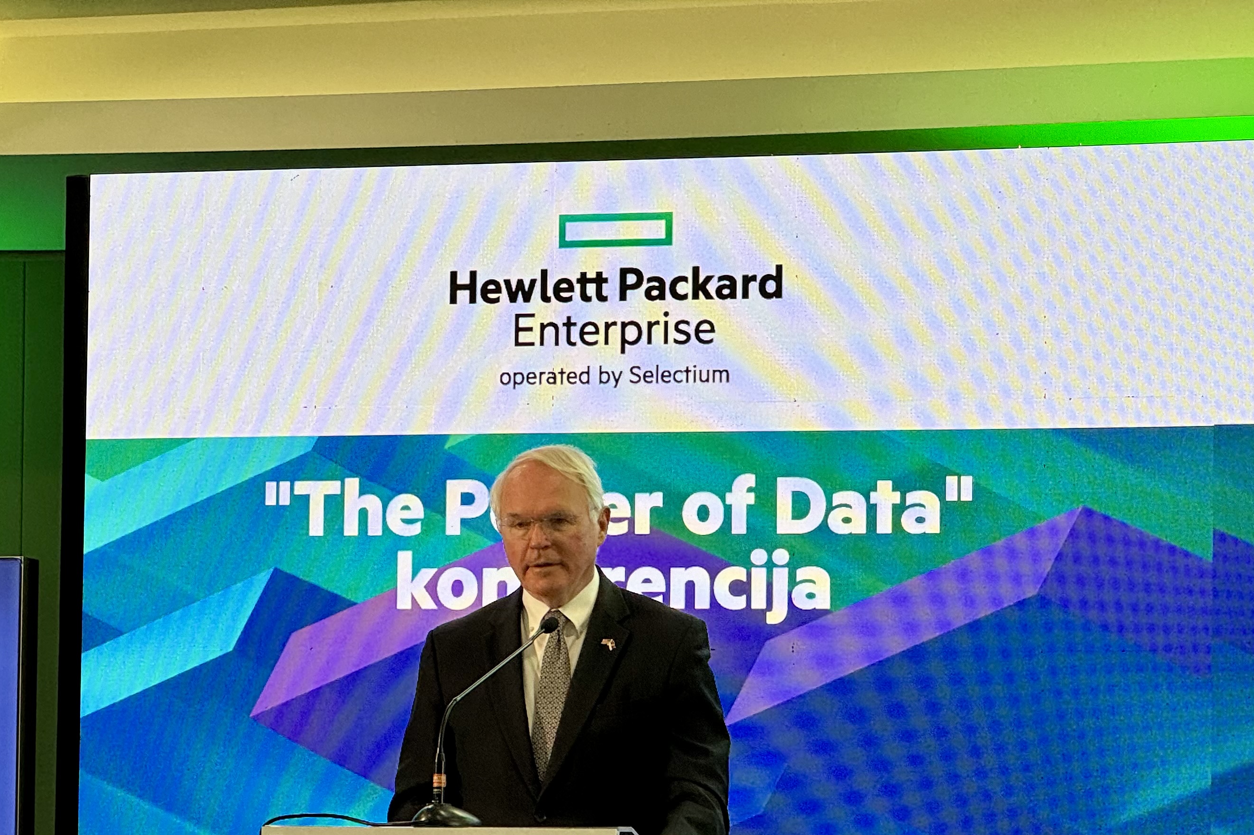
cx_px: 493
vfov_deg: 11.2
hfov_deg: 16.8
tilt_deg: +2.7
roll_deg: -0.7
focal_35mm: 122
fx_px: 4249
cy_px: 715
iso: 64
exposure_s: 1/100
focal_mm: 9
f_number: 2.8
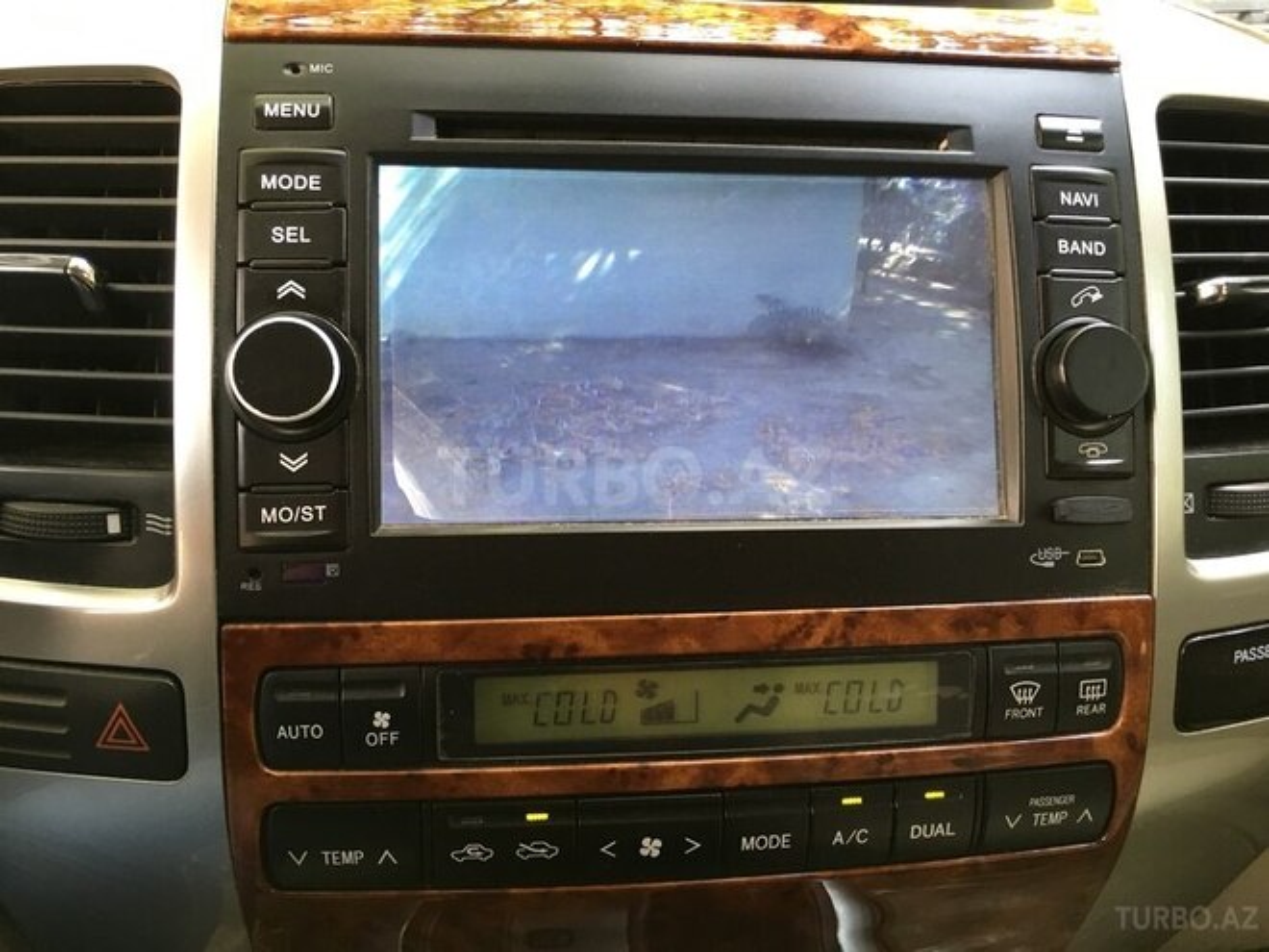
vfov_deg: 48.2
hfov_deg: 61.7
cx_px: 634
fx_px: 1063
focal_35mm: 29
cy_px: 476
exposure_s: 1/33
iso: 100
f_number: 2.2
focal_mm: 4.15
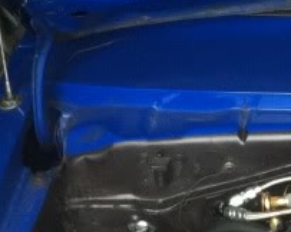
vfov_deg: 8.8
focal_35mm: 172
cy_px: 301
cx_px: 422
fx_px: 1480
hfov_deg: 10.9
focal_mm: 3.9
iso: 125
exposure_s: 1/120
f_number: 2.8
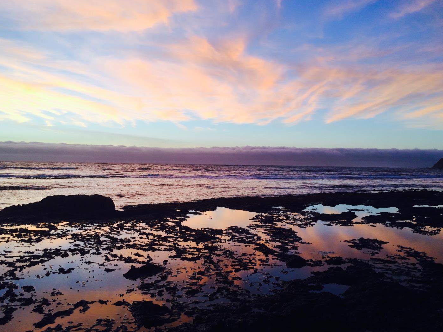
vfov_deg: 45.4
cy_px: 172
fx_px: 397
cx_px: 224
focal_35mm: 31
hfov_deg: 58.4
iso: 32
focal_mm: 4.15
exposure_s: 1/178
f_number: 2.2
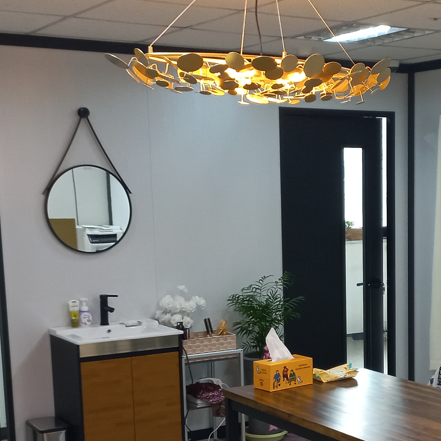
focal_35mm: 68
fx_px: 980
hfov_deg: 25.0
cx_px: 334
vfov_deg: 25.0
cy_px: 342
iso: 125
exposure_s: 1/60
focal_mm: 4.6
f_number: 1.8
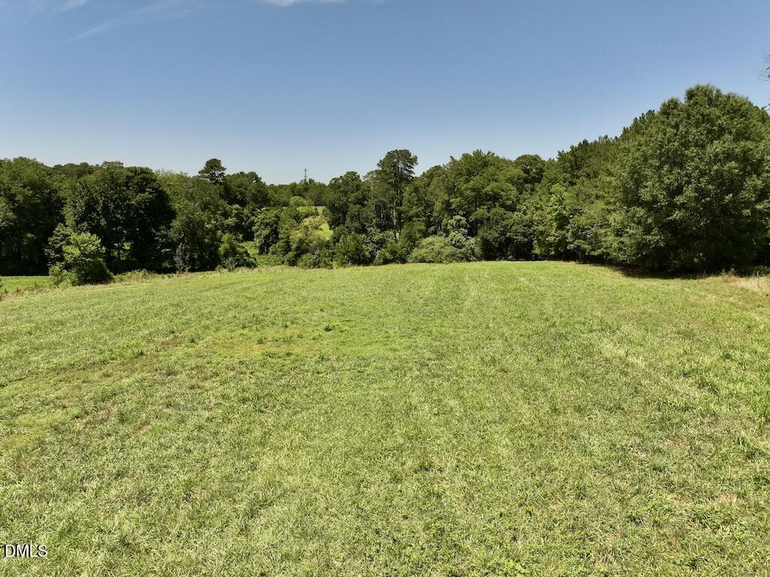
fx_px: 534
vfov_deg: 56.8
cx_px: 385
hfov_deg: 71.6
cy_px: 288
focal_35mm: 24
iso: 100
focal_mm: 12.29
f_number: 2.8
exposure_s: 1/160
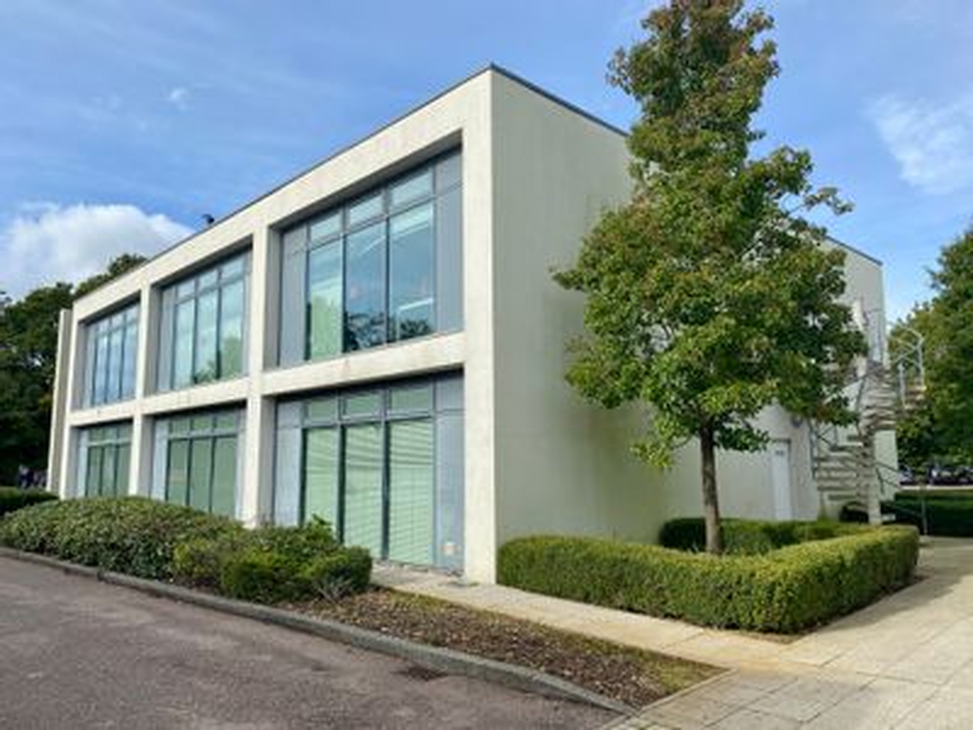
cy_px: 365
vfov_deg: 53.1
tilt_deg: +8.1
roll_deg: +0.5
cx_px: 486
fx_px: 731
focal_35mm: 26
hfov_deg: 67.3
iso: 32
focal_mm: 4.25
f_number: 1.8
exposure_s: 1/2028
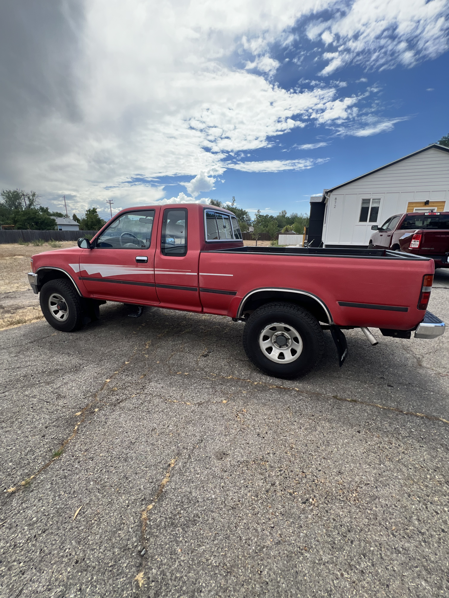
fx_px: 225
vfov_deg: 106.2
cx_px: 224
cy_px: 299
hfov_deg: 89.9
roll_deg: -0.3
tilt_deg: -16.4
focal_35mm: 13
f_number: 1.8
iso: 32
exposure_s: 1/758
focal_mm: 1.57
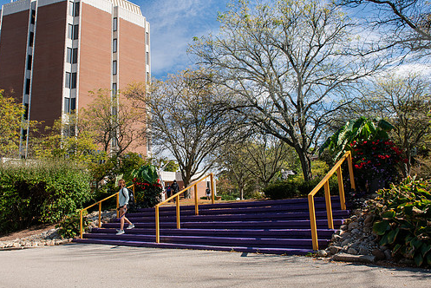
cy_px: 133
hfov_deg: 65.2
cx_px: 186
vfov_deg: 46.4
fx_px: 335
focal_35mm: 28
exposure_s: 1/400
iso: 250
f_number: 8
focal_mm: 24
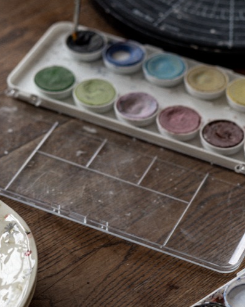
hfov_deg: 11.7
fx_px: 1197
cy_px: 170
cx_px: 170
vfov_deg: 14.6
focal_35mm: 132
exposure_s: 1/125
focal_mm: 50
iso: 100
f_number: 2.8
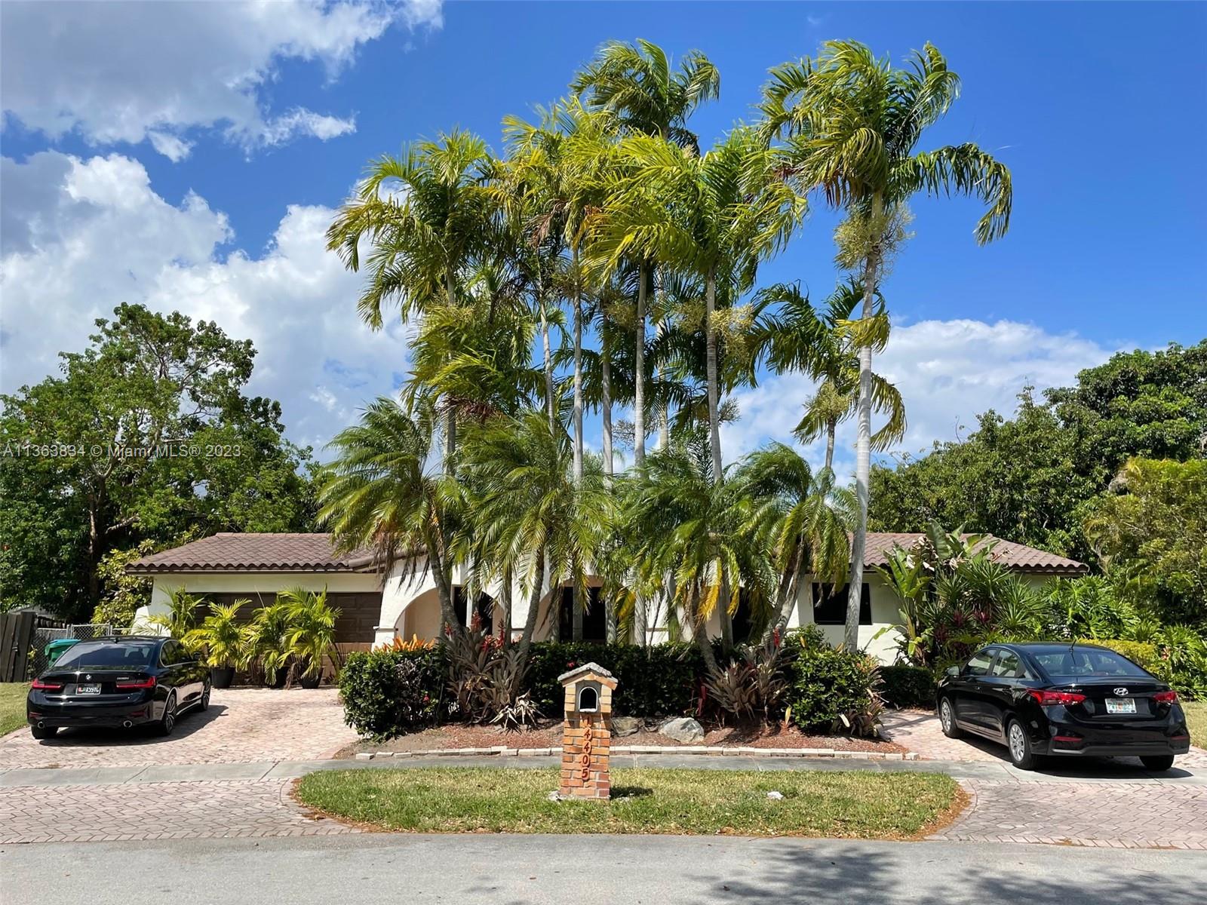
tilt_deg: +11.7
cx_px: 604
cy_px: 452
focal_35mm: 26
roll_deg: +0.1
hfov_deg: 67.3
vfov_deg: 53.1
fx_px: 907
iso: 32
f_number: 1.6
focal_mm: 4.2
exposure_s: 1/3731
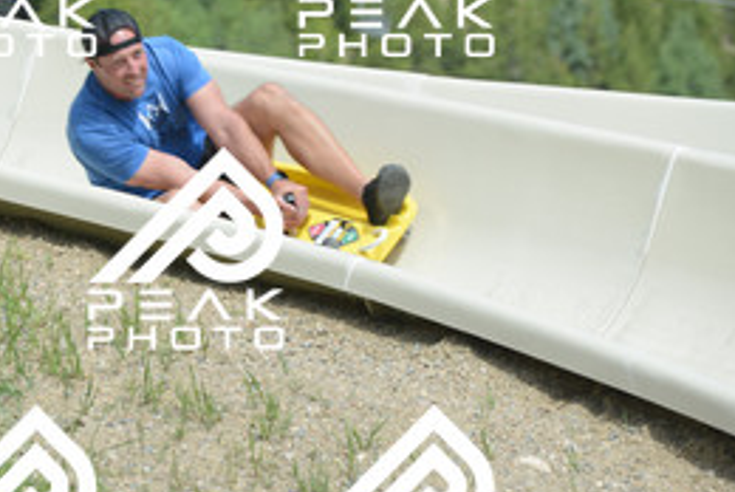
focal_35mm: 300
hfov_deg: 6.9
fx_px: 6132
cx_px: 198
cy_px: 230
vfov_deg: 4.6
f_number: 6.3
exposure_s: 1/640
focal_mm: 195
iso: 280
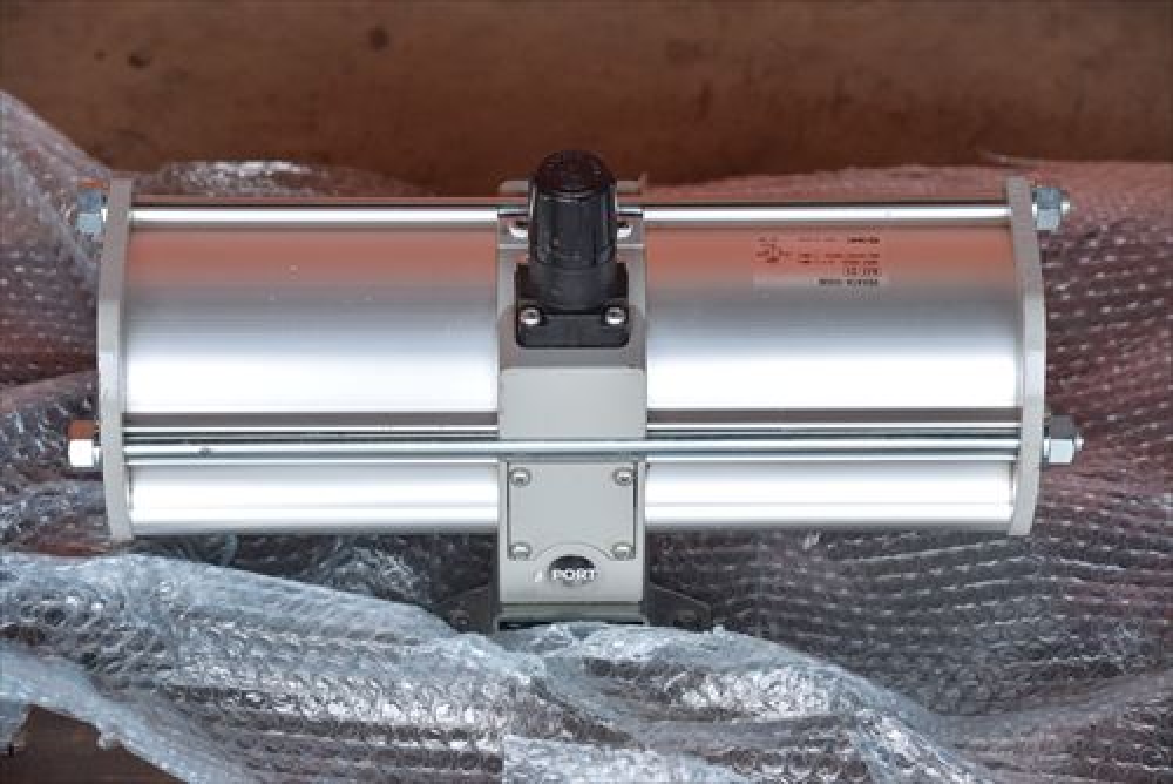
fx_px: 3814
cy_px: 392
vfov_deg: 11.7
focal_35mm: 117
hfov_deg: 17.5
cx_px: 586
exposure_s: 1/250
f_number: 6.3
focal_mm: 78
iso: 1250
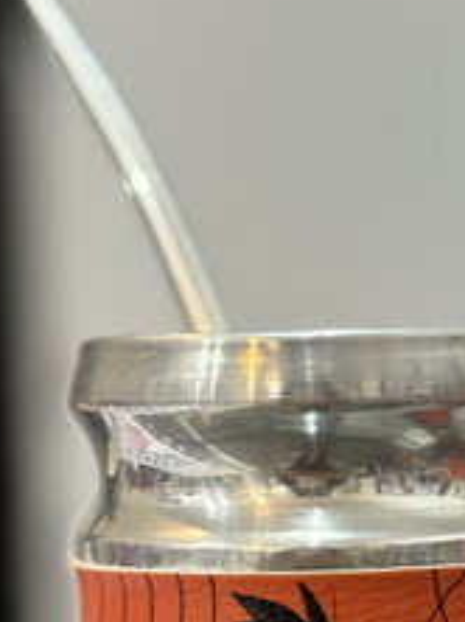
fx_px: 2243
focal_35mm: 125
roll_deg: +0.7
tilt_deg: -4.0
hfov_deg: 11.8
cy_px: 500
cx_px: 291
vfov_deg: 15.7
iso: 100
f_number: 1.6
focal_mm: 5.96
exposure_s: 1/33
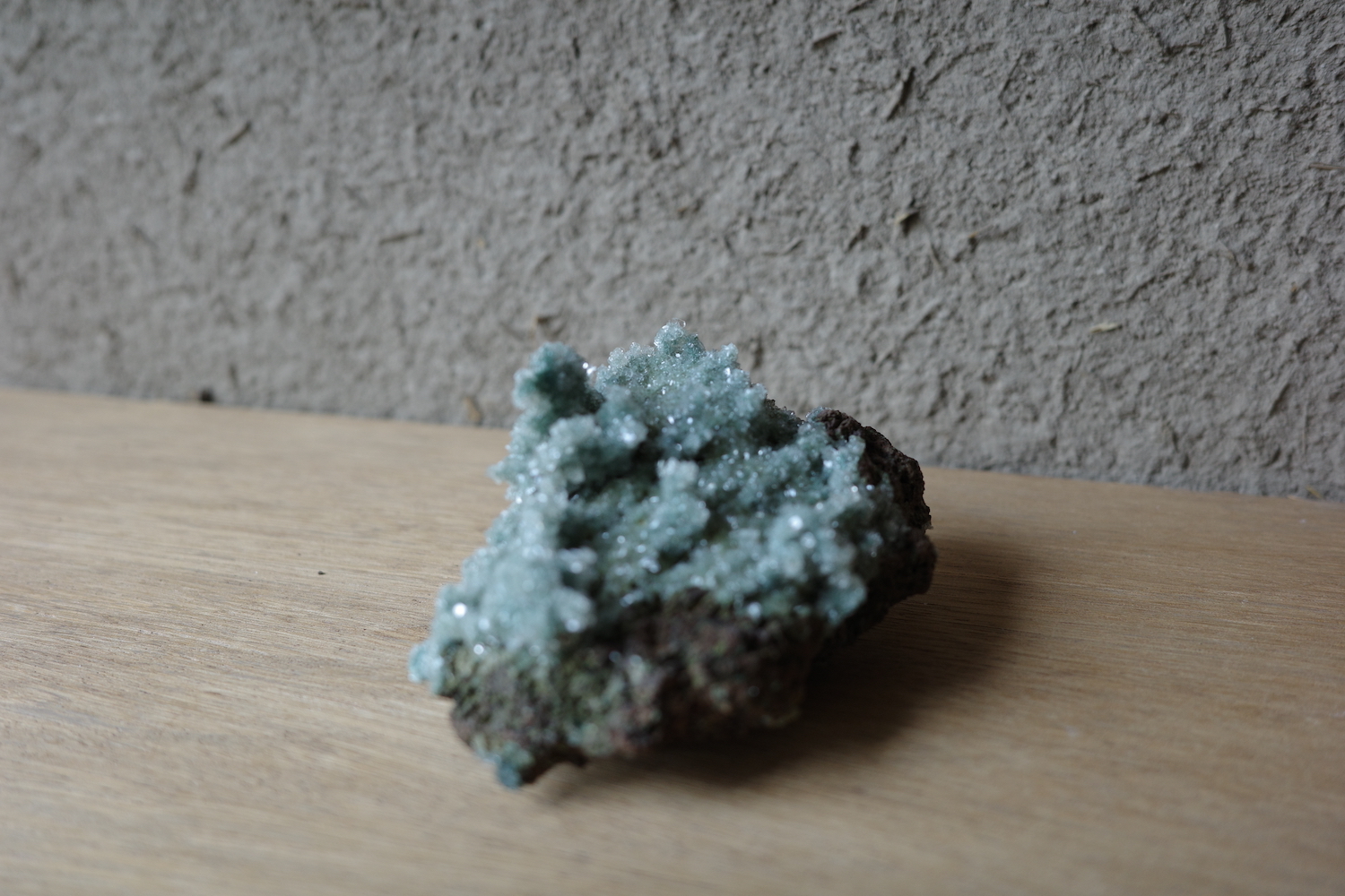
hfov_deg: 48.5
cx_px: 672
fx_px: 1494
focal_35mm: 40
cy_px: 448
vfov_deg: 33.4
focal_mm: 26
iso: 200
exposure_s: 1/125
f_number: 2.8
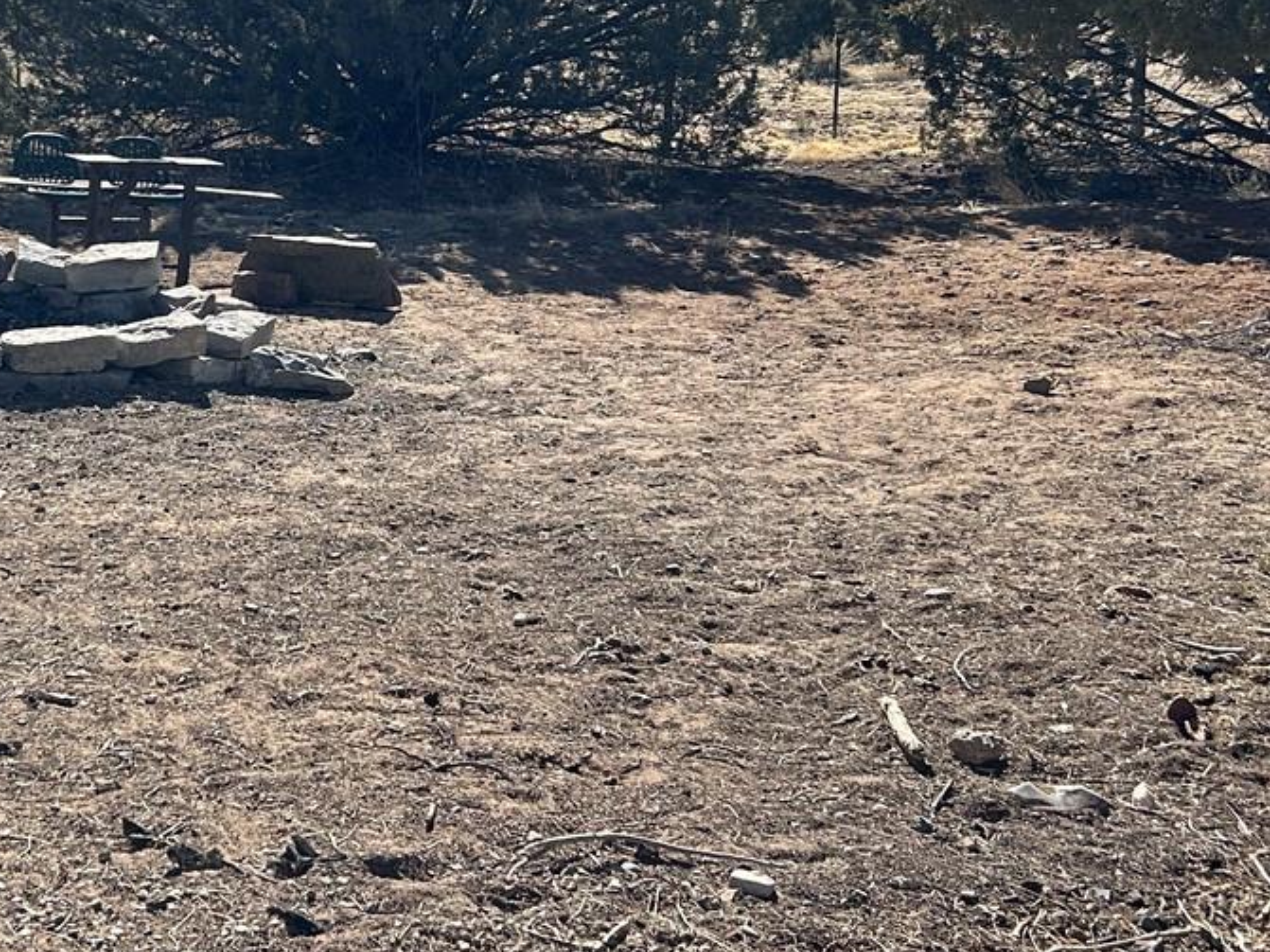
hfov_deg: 29.8
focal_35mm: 62
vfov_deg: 23.4
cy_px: 256
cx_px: 121
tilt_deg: -8.6
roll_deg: -2.4
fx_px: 2274
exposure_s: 1/3831
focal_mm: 5.7
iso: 50
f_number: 1.5
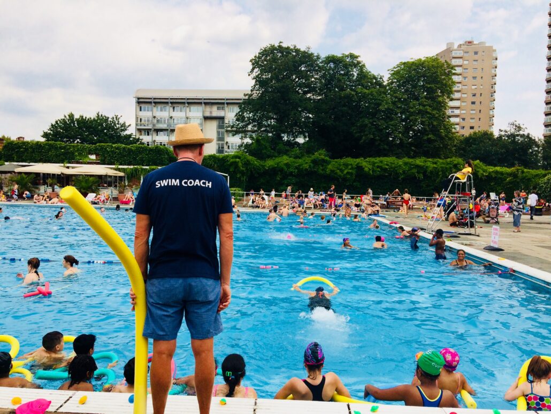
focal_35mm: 29
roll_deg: -3.4
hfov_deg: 61.6
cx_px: 276
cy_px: 207
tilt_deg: -5.1
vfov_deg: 48.2
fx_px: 462
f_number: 2.2
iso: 32
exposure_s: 1/1709
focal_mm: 4.15
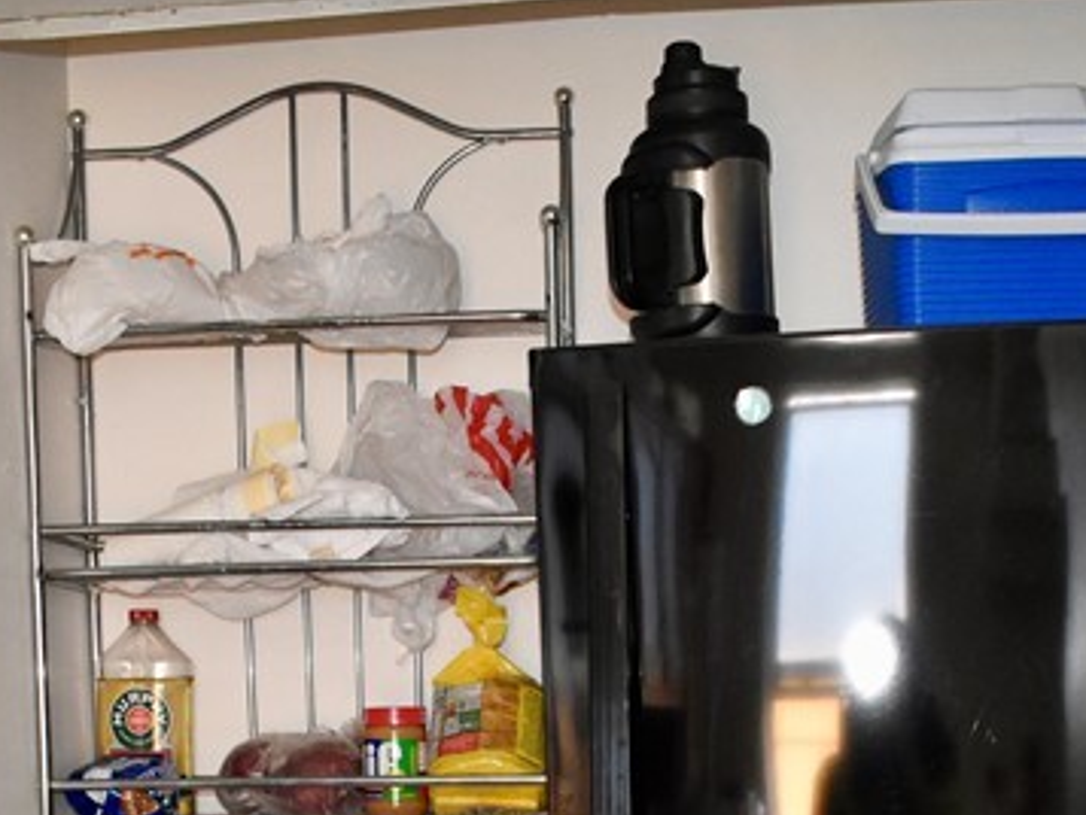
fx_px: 2479
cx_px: 490
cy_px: 1043
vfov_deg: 17.6
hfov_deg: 24.7
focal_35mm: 79
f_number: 3.5
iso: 2200
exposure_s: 1/60
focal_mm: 18
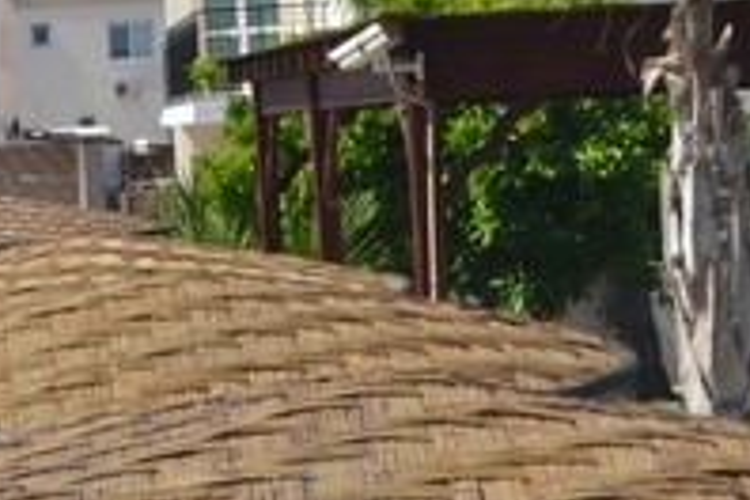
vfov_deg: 8.0
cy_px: 9
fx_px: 3562
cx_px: -485
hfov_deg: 11.4
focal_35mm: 171
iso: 100
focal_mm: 22
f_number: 9
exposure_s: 1/320
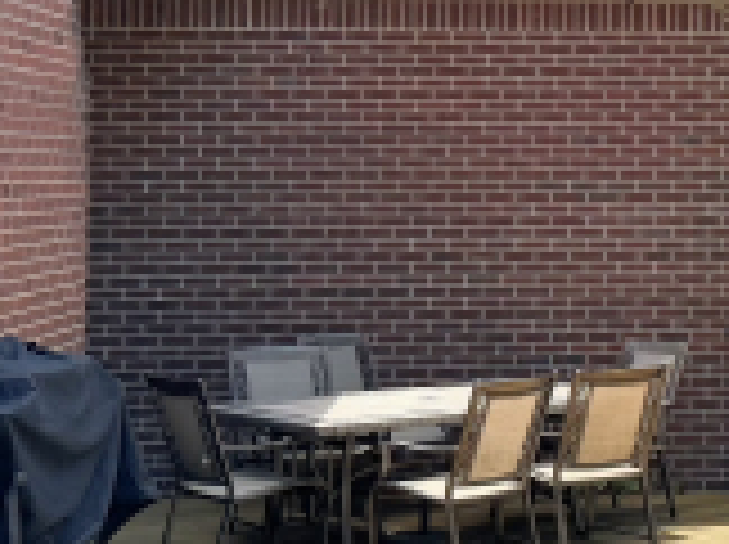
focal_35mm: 99
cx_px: 740
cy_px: 94
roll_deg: -0.5
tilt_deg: +2.1
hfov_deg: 19.3
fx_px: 2082
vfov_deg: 14.8
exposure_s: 1/3953
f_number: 1.78
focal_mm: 6.76
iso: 100
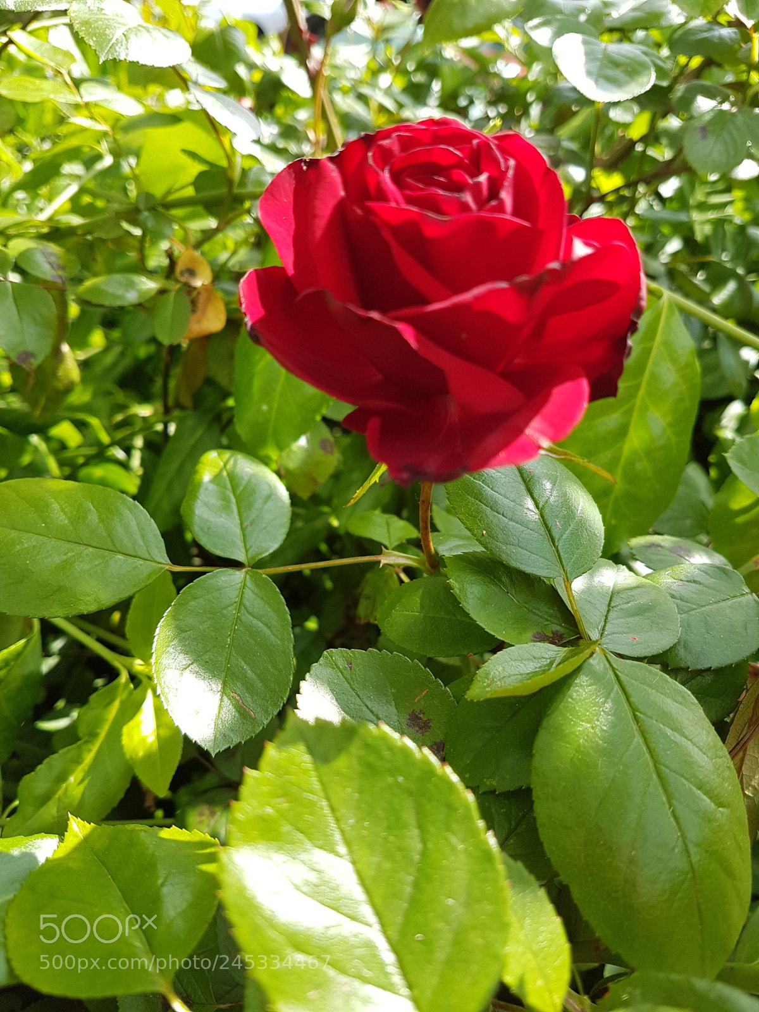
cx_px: 380
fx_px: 760
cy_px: 506
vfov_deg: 67.3
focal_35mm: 26
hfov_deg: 53.1
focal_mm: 4.2
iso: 40
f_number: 1.7
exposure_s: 1/501
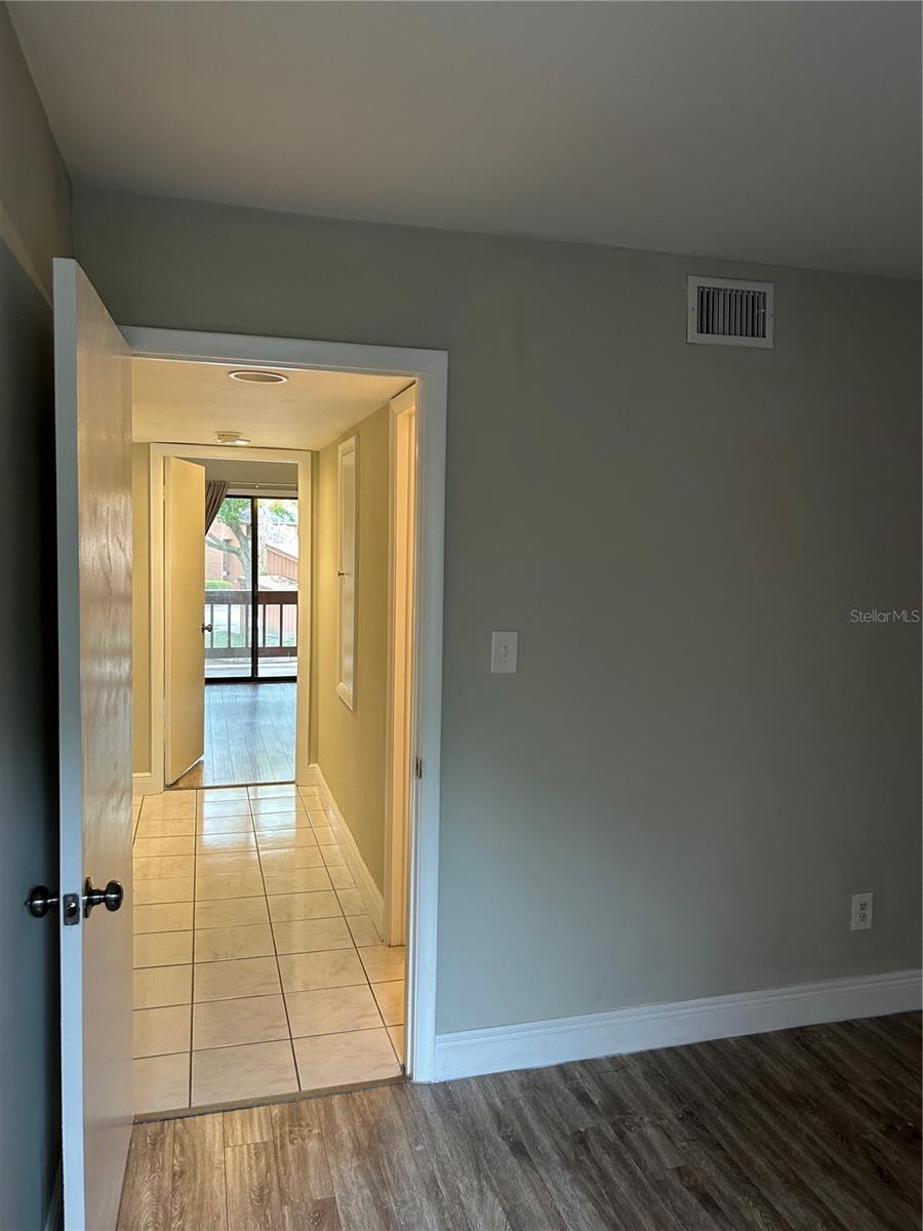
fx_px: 924
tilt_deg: -4.1
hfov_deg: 53.1
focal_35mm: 26
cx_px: 462
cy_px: 616
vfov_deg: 67.3
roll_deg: -2.2
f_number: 1.5
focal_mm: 5.7
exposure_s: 1/60
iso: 160
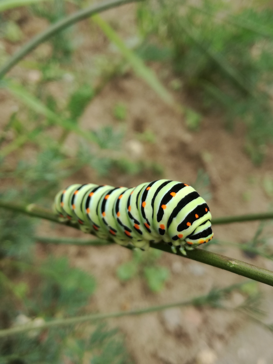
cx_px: 136
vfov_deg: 52.6
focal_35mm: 35
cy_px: 182
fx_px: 368
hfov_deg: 40.7
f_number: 2
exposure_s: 1/112
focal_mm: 3.79
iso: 50
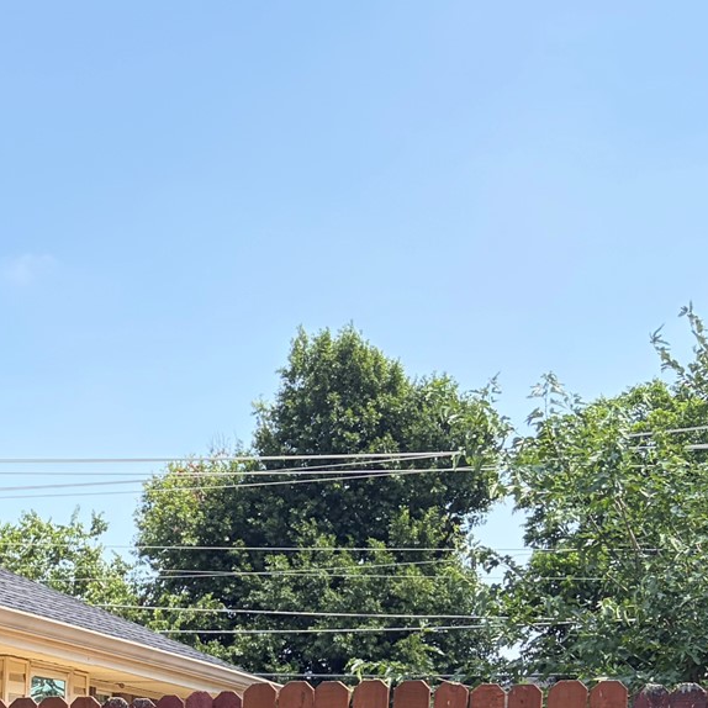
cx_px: -498
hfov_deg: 17.7
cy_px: 918
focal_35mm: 82
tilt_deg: -3.0
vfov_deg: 19.5
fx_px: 1897
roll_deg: -0.3
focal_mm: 5.96
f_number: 1.6
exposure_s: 1/1239
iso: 64
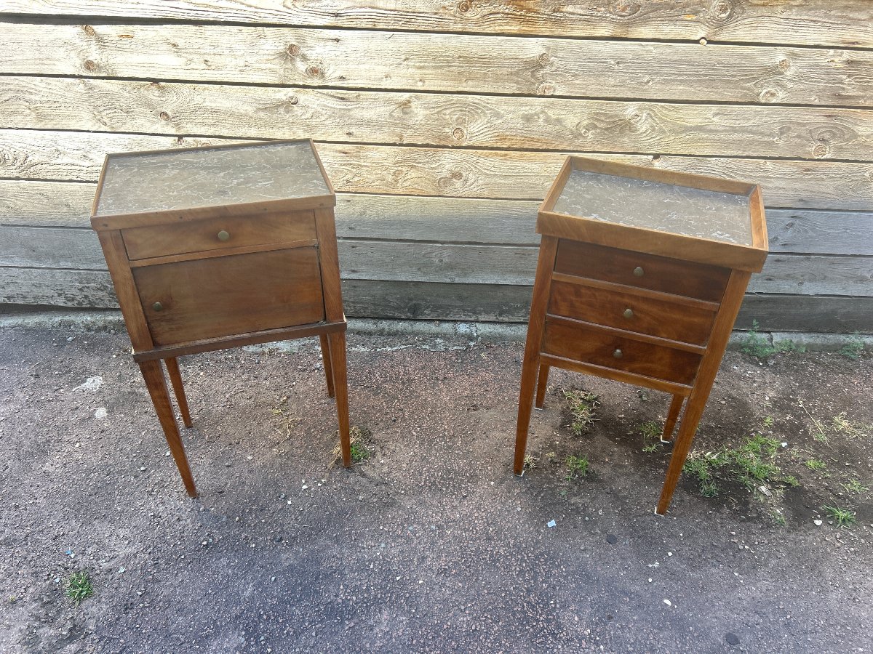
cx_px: 436
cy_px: 327
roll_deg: -3.3
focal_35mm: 26
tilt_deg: -35.7
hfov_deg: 67.3
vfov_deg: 53.1
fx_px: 656
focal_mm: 5.7
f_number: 1.5
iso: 50
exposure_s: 1/394
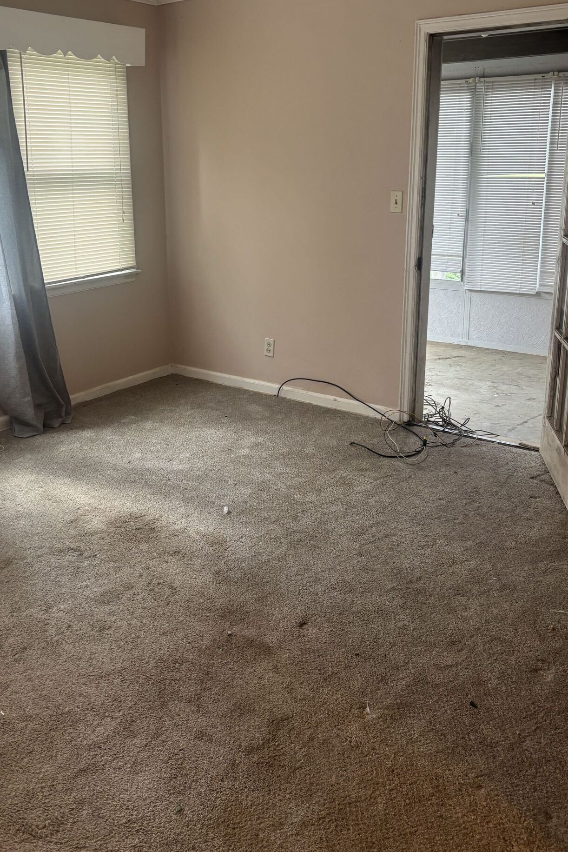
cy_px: 352
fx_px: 804
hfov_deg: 38.8
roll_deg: +1.5
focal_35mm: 34
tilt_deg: -12.9
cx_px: 238
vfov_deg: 55.5
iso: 80
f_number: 1.6
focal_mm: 5.96
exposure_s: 1/60
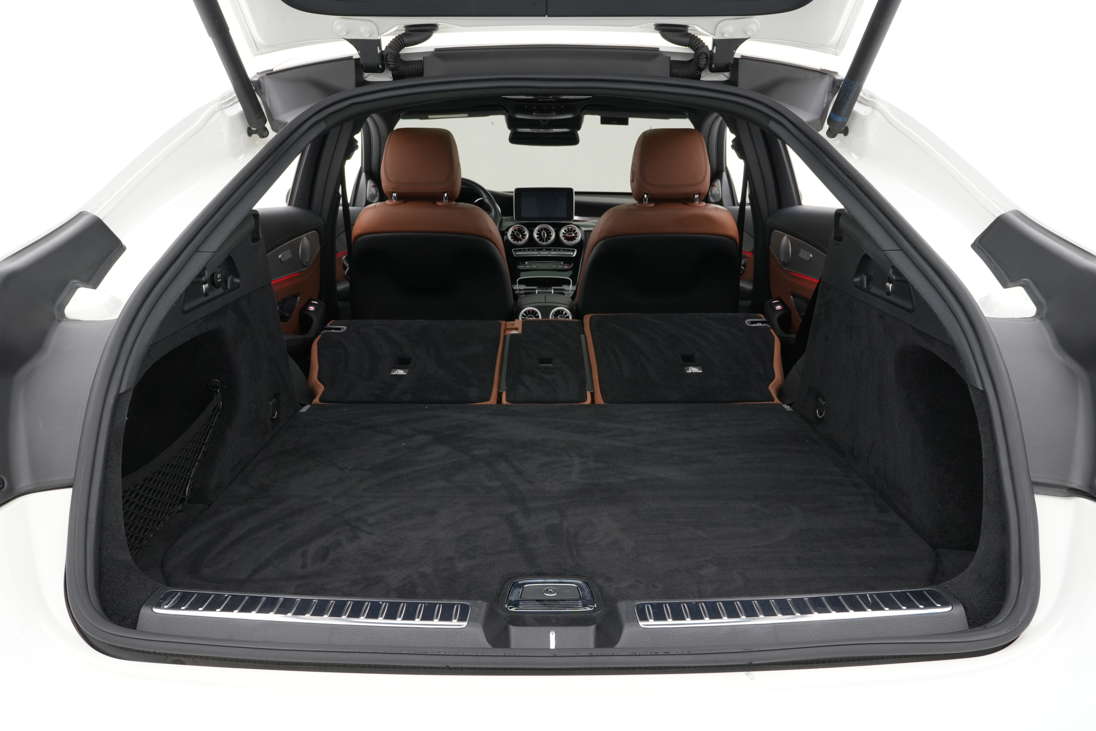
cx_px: 548
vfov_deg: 47.9
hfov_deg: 67.4
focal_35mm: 27
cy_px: 366
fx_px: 822
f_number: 7.1
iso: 500
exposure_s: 1/50
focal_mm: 18
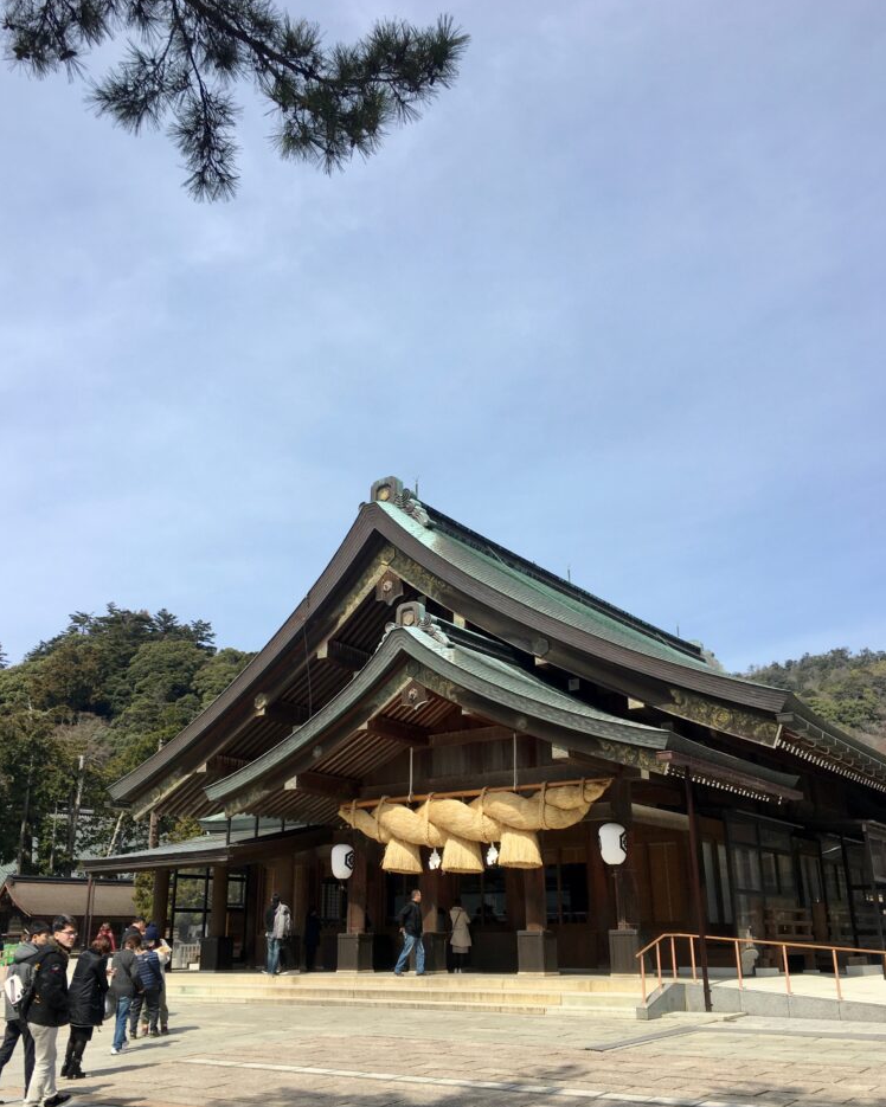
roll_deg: -0.2
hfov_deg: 47.1
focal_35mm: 31
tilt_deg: +18.2
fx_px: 1016
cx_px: 434
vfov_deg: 57.1
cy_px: 594
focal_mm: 4.15
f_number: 2.2
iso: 25
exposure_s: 1/1709
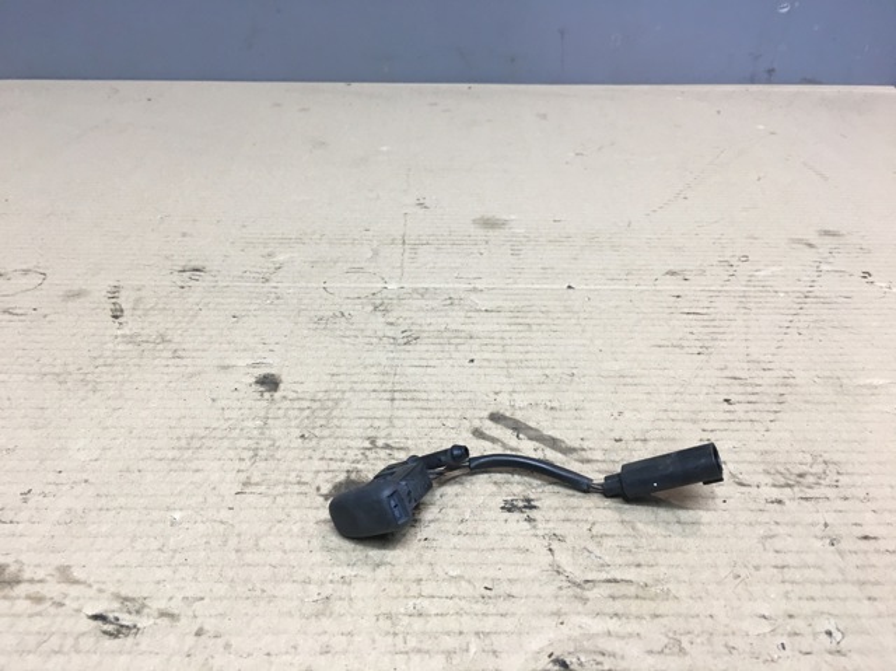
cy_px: 336
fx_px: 750
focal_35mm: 29
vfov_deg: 48.2
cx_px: 448
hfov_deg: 61.7
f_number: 2.2
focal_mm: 4.15
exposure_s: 1/33
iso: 50
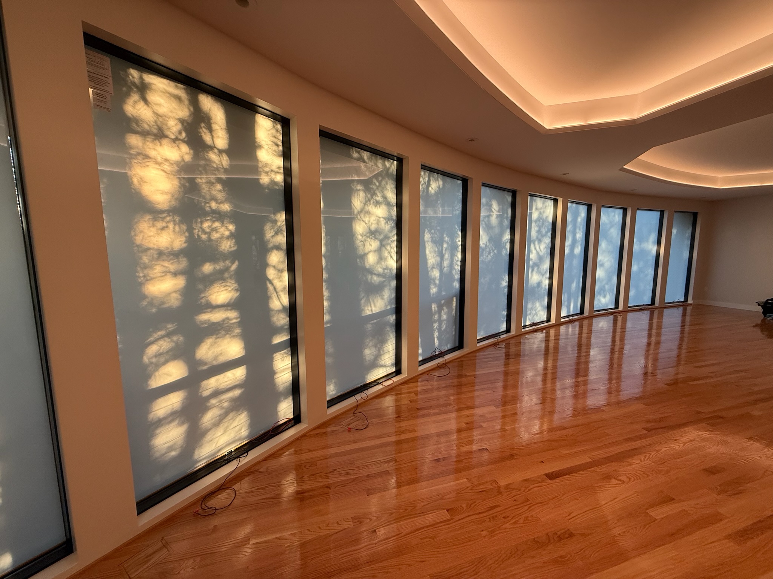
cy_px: 290
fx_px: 313
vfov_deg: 85.7
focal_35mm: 14
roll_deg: +0.8
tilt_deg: -6.3
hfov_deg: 102.1
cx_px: 386
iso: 125
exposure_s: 1/176
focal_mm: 2.22
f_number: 2.2
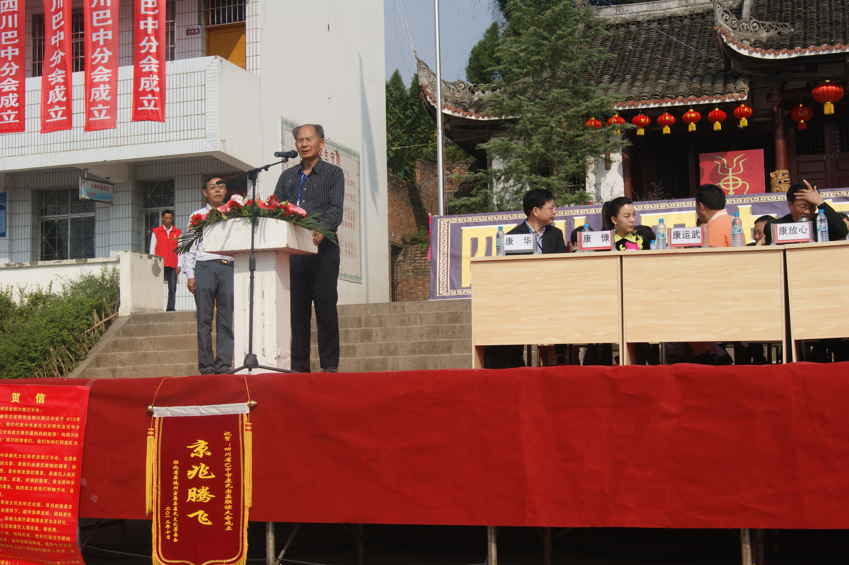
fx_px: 1237
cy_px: 282
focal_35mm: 52
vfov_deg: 25.7
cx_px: 424
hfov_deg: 37.9
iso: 100
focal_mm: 35
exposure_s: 1/160
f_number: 13
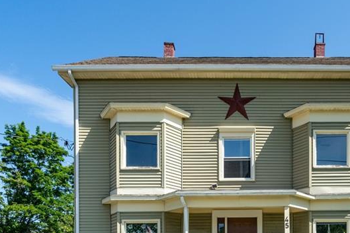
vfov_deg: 39.9
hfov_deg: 57.7
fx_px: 301
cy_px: 198
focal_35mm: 31
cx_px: 257
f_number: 6.3
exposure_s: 1/320
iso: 100
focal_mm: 16
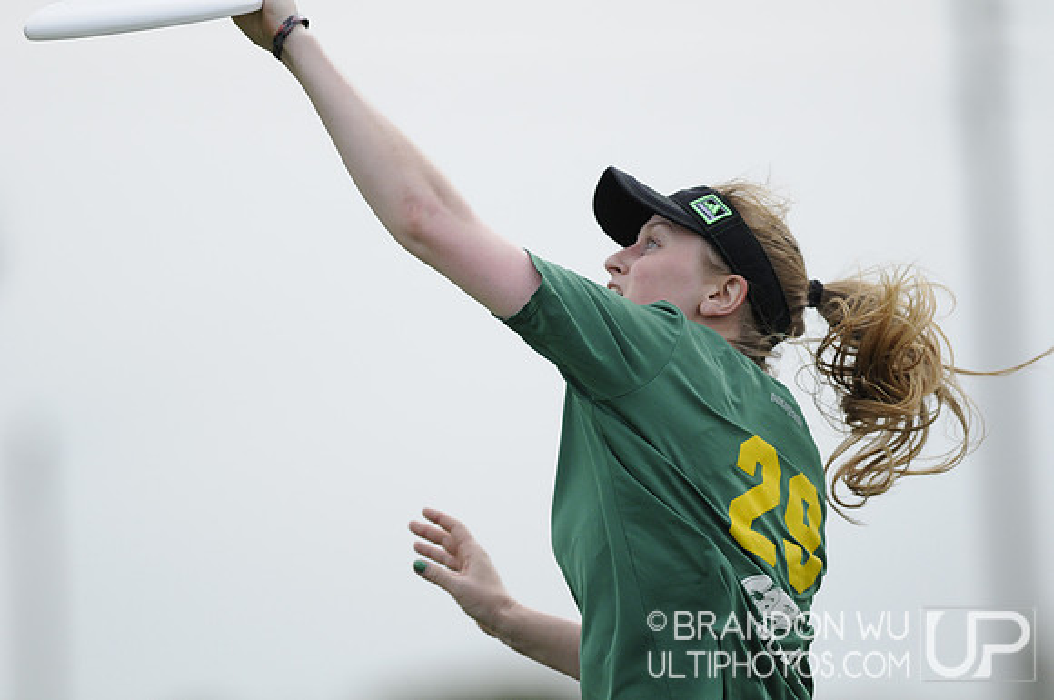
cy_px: 350
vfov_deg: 3.0
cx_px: 527
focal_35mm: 450
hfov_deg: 4.6
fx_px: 13157
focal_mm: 300
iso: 500
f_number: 2.8
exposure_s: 1/5000
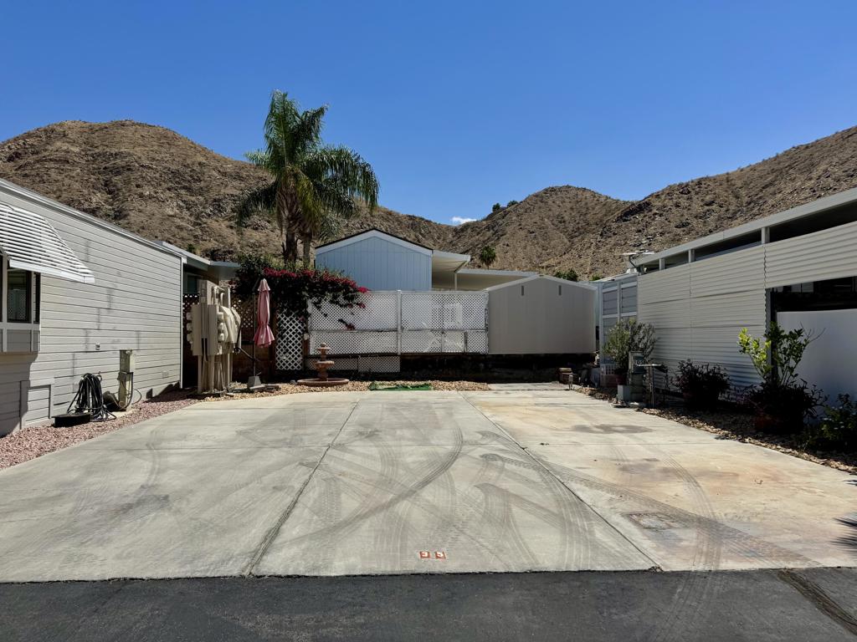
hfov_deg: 71.6
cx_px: 428
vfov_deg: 56.8
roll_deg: -0.1
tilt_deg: +1.5
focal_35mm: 24
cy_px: 321
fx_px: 594
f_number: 1.78
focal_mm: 6.76
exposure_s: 1/9009
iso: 80
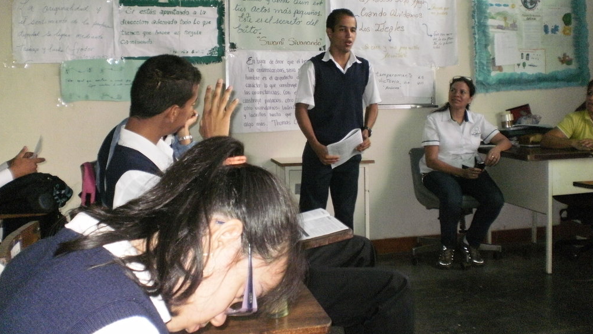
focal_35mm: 42
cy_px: 110
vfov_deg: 28.2
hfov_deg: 48.3
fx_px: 661
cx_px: 297
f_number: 3.1
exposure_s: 1/250
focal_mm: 6.3
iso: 400
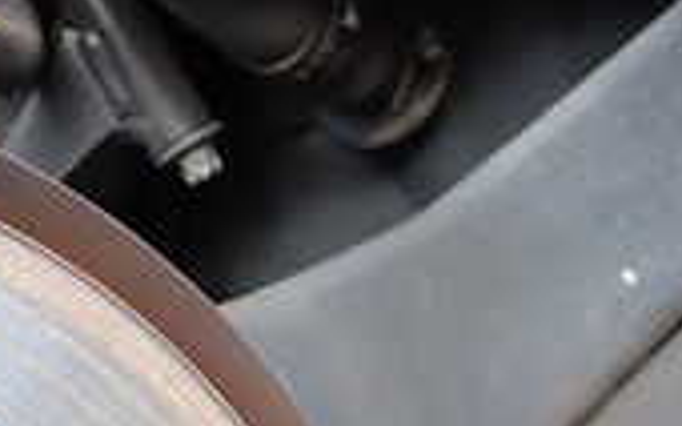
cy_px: 731
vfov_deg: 11.0
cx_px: 377
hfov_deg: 18.6
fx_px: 2080
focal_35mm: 112
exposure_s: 1/60
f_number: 2.3
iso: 100
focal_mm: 5.4
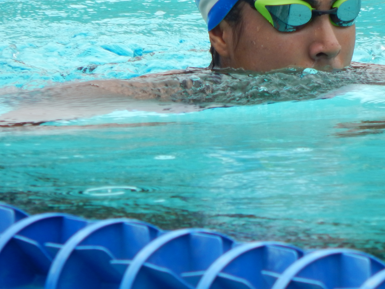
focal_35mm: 1279
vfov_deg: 1.2
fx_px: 14225
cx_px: 272
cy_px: 152
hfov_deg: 1.6
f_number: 5.9
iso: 125
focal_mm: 136
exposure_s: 1/320
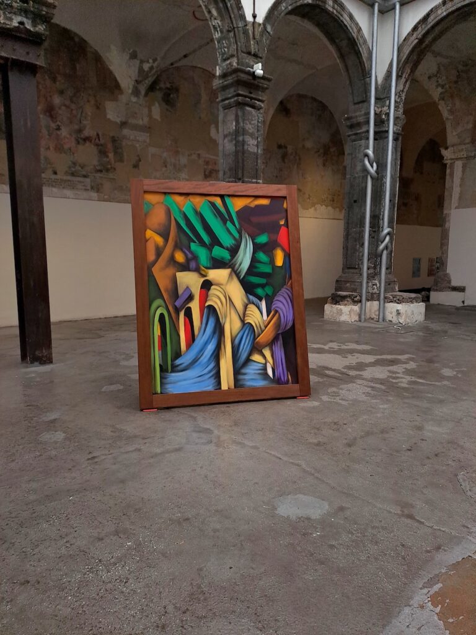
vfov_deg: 69.4
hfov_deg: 54.9
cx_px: 238
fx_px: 458
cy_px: 318
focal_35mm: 25
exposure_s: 1/120
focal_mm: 4.65
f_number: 1.8
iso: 50
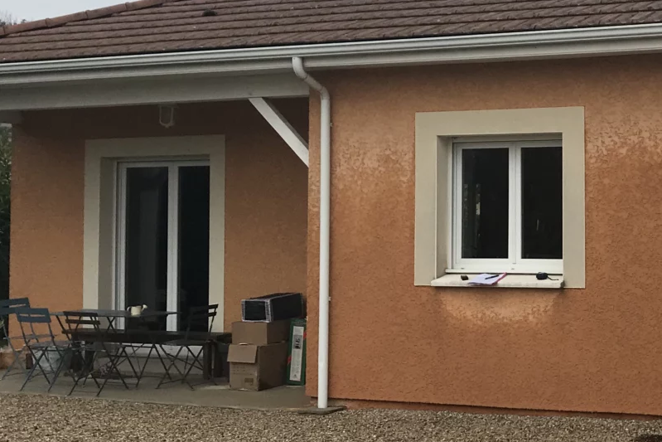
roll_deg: -1.1
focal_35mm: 70
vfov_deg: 19.4
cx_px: 635
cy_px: 176
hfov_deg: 27.5
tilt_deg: +3.1
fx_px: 1287
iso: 20
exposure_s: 1/250
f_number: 1.8
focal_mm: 3.99
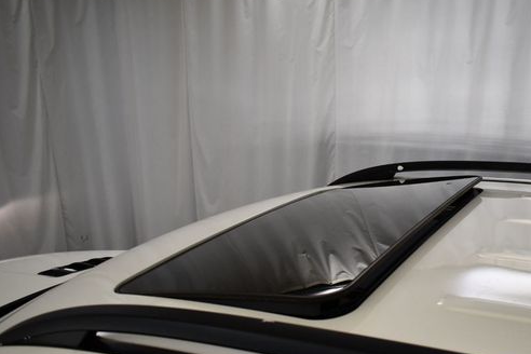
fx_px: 575
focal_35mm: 39
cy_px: 215
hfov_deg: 49.2
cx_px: 326
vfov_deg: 34.1
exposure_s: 1/250
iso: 450
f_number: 3.5
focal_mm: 20
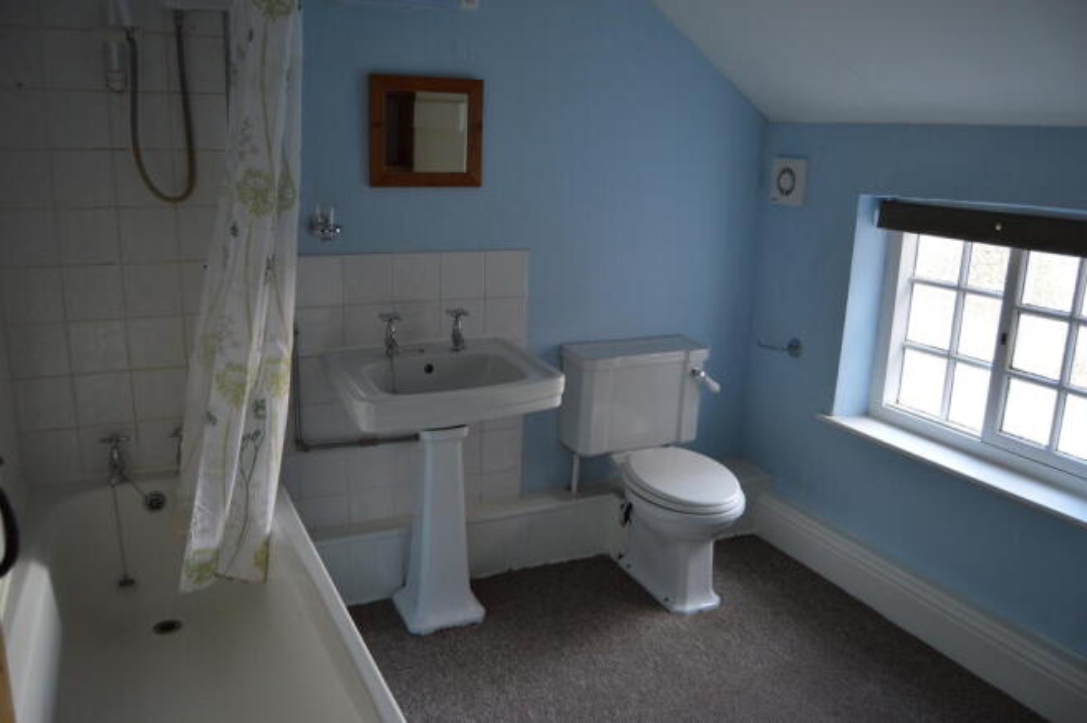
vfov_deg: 47.8
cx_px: 544
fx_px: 814
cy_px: 362
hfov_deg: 67.4
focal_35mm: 27
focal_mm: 18
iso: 400
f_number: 4
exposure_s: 1/60
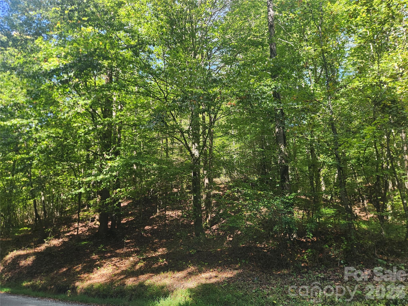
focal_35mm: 23
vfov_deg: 58.9
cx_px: 204
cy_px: 153
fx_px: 271
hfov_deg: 73.9
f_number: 1.8
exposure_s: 1/120
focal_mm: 5.4
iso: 25
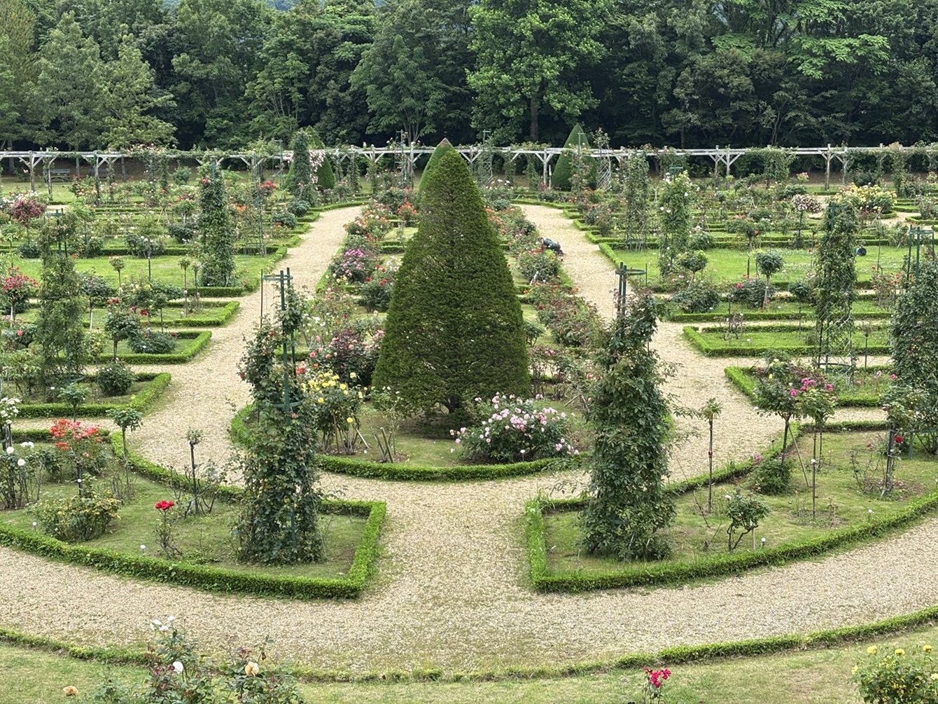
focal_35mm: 52
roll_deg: +0.0
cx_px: 469
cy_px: 352
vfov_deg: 28.0
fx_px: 1409
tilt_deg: -11.3
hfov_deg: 36.8
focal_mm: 5.96
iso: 32
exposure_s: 1/688
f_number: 1.6
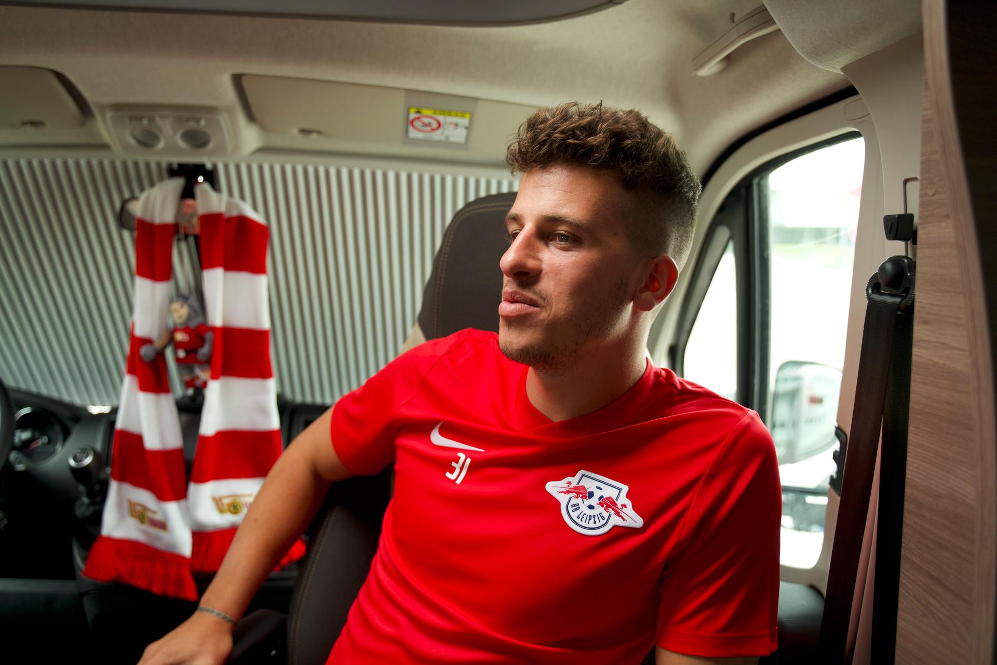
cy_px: 332
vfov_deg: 43.6
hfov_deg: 61.9
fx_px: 831
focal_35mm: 30
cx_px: 498
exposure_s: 1/100
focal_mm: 30
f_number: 2.8
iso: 1000
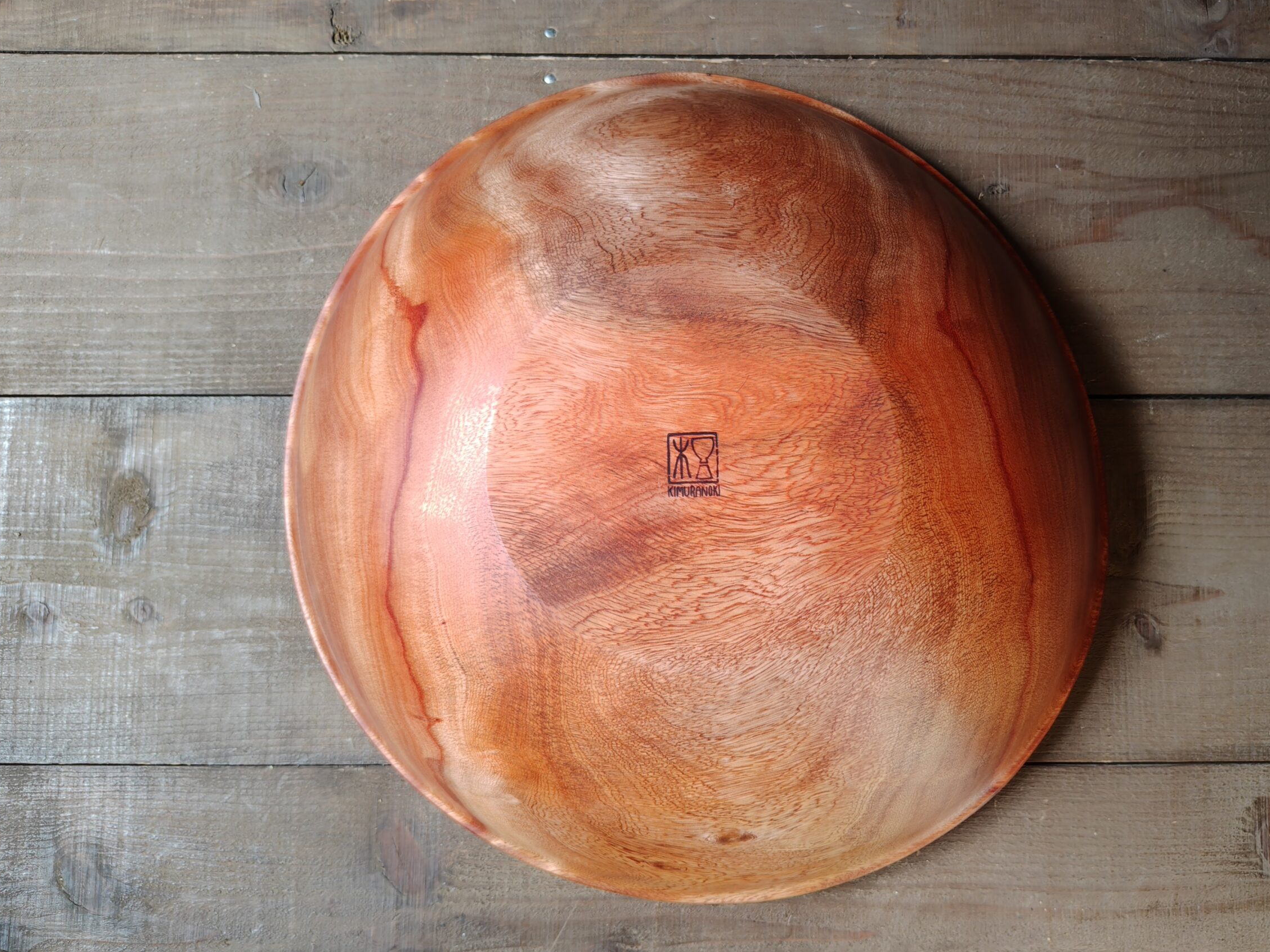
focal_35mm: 26
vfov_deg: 53.0
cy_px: 473
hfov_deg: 67.1
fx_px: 954
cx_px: 710
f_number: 1.88
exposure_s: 1/120
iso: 235
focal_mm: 5.56
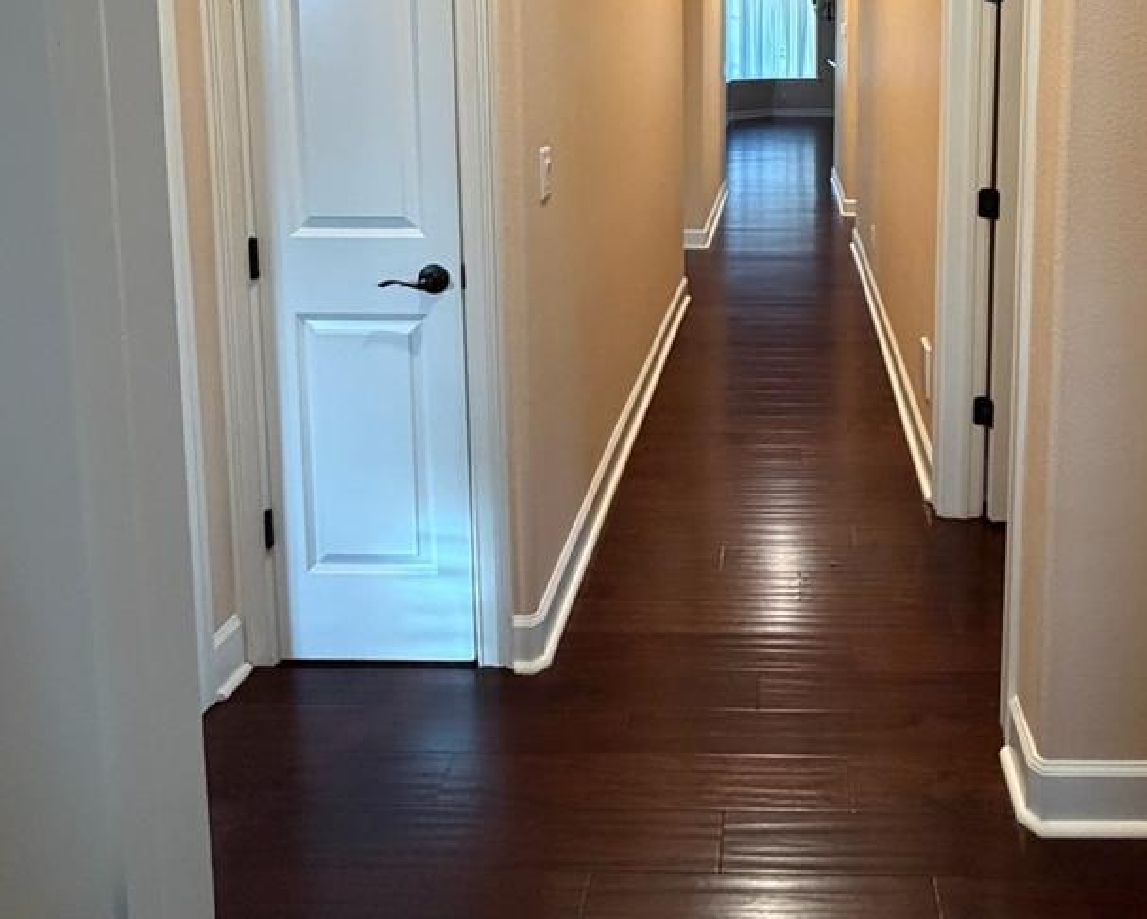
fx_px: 917
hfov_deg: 62.3
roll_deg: -0.5
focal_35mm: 27
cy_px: 132
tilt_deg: -4.6
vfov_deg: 48.8
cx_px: 775
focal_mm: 2.22
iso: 500
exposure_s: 1/60
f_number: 2.2
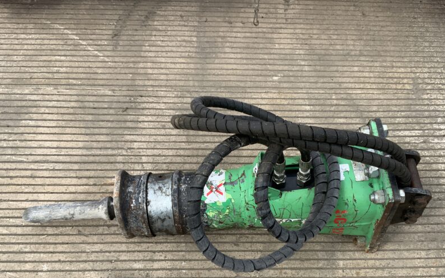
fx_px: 485
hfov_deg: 49.2
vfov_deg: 31.7
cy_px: 190
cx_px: 242
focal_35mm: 40
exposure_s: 1/1144
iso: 16
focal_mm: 3
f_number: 1.8
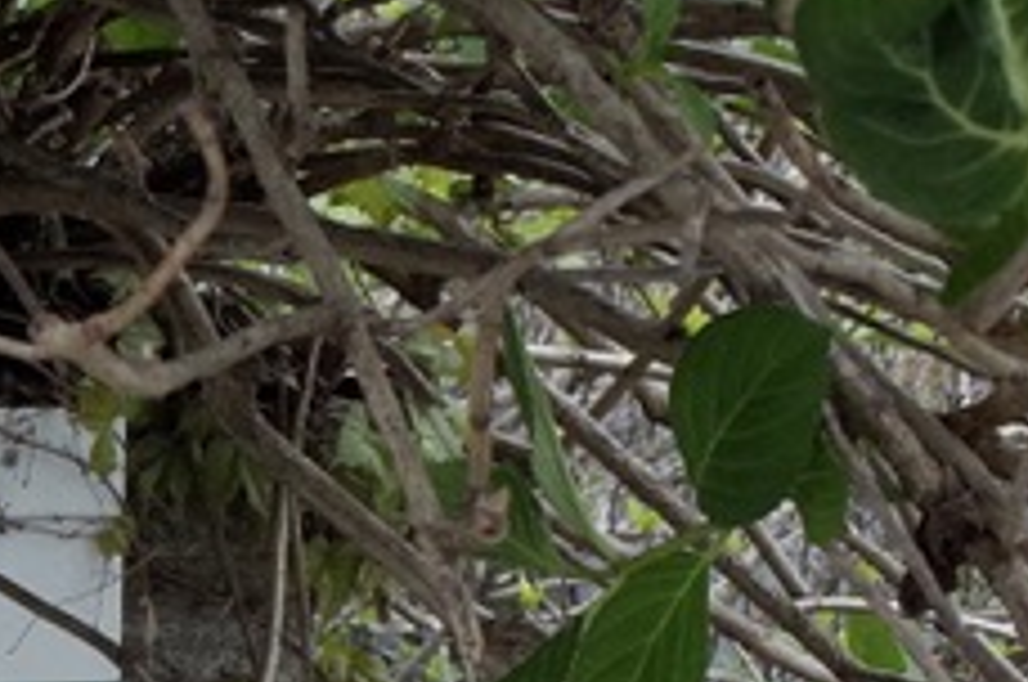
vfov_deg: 10.0
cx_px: -1057
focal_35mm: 133
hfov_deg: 13.2
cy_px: 936
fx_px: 3792
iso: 400
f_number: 5
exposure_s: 1/250
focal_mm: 18.3
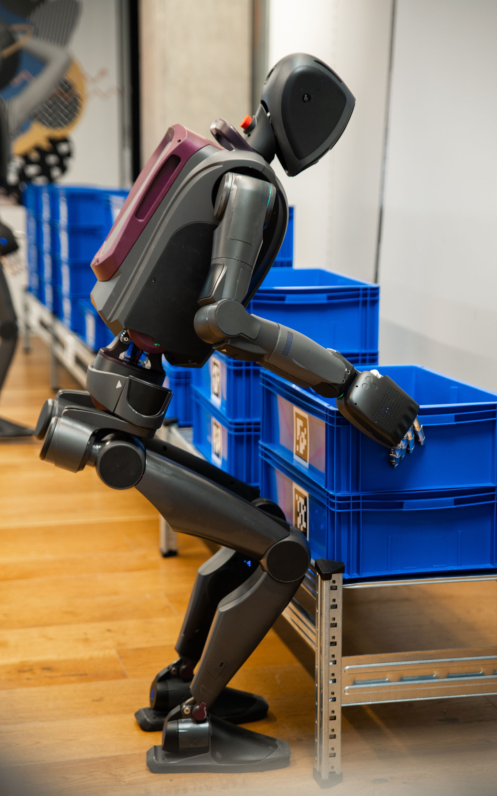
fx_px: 1539
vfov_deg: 29.0
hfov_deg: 18.3
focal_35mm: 71
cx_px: 251
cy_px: 395
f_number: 2.8
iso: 640
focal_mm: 69
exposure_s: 1/160
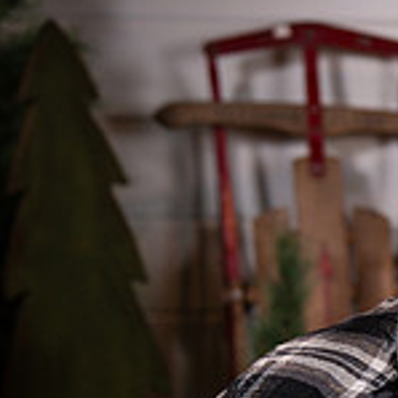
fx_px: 1717
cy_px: 418
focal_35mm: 132
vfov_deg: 13.0
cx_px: 708
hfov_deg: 12.2
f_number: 3.5
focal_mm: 40
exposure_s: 1/250
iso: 250
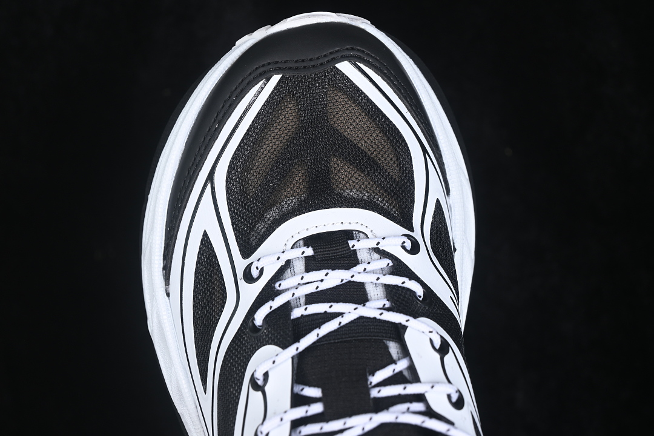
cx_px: 327
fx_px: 1362
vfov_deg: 18.2
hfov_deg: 27.0
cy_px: 218
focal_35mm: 75
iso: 160
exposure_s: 1/60
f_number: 6.3
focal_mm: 50
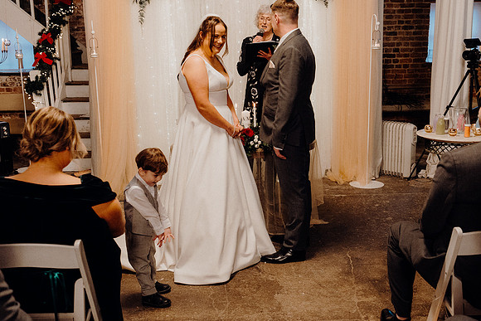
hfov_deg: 46.4
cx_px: 240
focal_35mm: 42
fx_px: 561
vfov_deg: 31.9
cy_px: 160
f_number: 3.5
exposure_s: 1/160
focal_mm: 28
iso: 3200
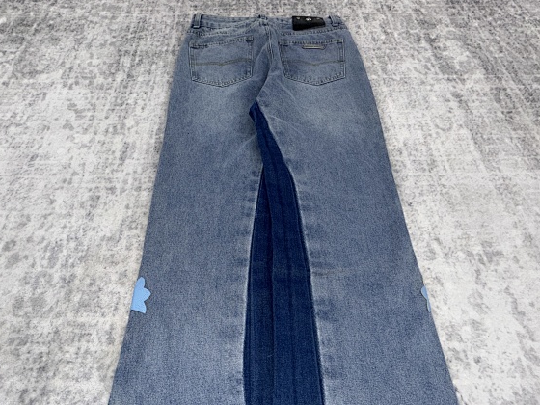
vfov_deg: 64.6
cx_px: 250
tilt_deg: -62.7
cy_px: 262
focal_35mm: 20
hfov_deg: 81.6
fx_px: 312
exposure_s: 1/122
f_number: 2.2
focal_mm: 2.22
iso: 64
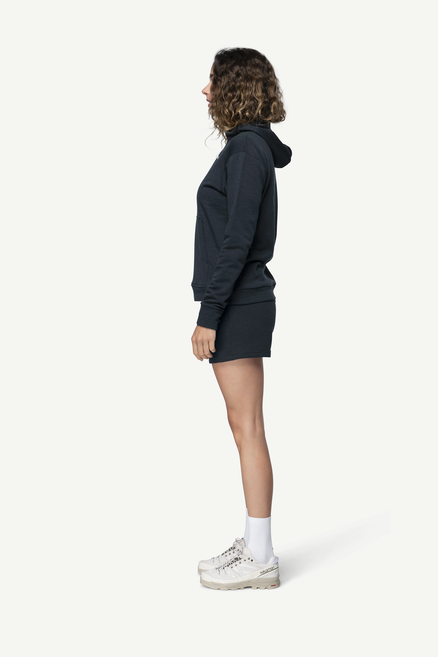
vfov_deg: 28.8
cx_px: 219
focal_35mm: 70
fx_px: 1277
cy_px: 328
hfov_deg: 19.5
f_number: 6.3
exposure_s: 1/50
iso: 100
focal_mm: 70
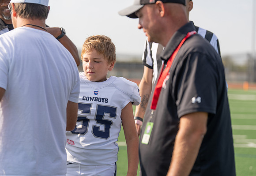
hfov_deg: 17.9
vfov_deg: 12.3
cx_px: 128
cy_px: 88
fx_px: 814
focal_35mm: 113
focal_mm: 111
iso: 100
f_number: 3.2
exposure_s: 1/1600
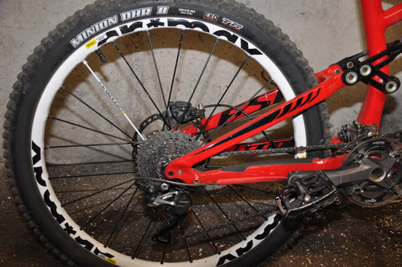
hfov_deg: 53.2
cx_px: 201
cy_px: 134
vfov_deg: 36.8
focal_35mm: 36
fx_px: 402
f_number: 4
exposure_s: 1/60
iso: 400
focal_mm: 24
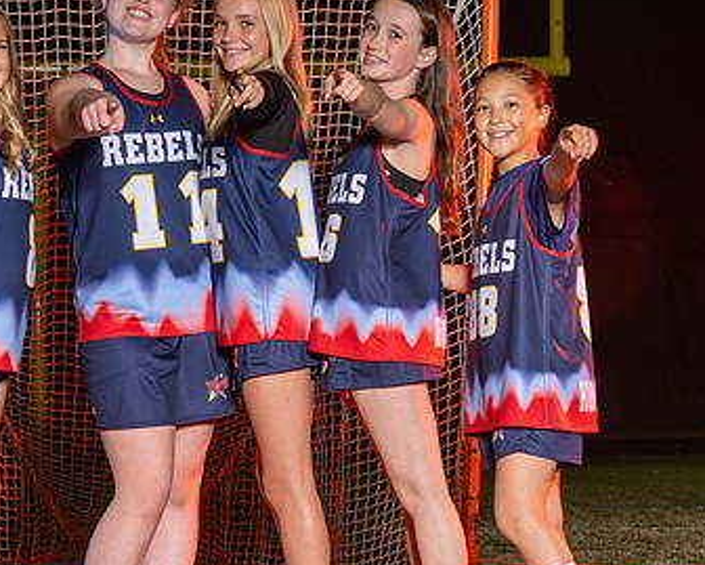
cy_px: 329
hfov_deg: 12.5
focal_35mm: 154
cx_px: 172
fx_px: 3214
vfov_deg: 10.0
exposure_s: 1/200
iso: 64
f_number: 8
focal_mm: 75
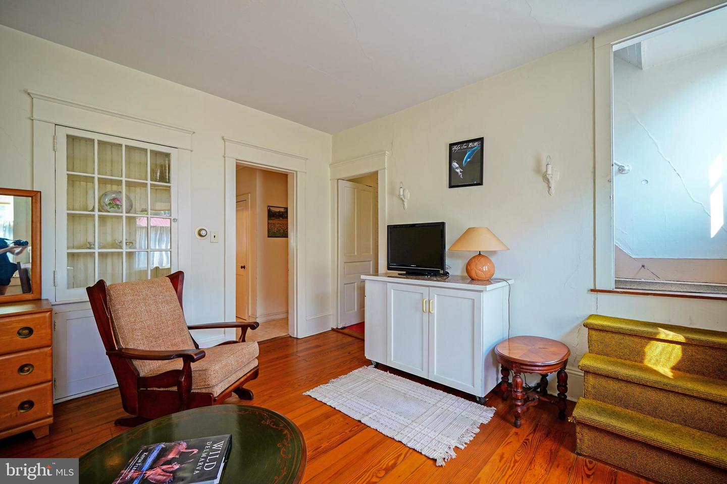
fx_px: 303
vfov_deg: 77.3
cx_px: 364
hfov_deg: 100.4
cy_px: 242
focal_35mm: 15
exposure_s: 1/30
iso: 100
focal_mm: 10
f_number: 3.2
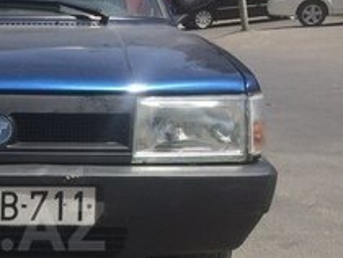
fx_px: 903
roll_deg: +2.7
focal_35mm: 91
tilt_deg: -17.1
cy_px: 226
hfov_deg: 20.2
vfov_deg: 16.1
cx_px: -62
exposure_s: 1/2415
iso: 32
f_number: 2.2
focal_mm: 4.15
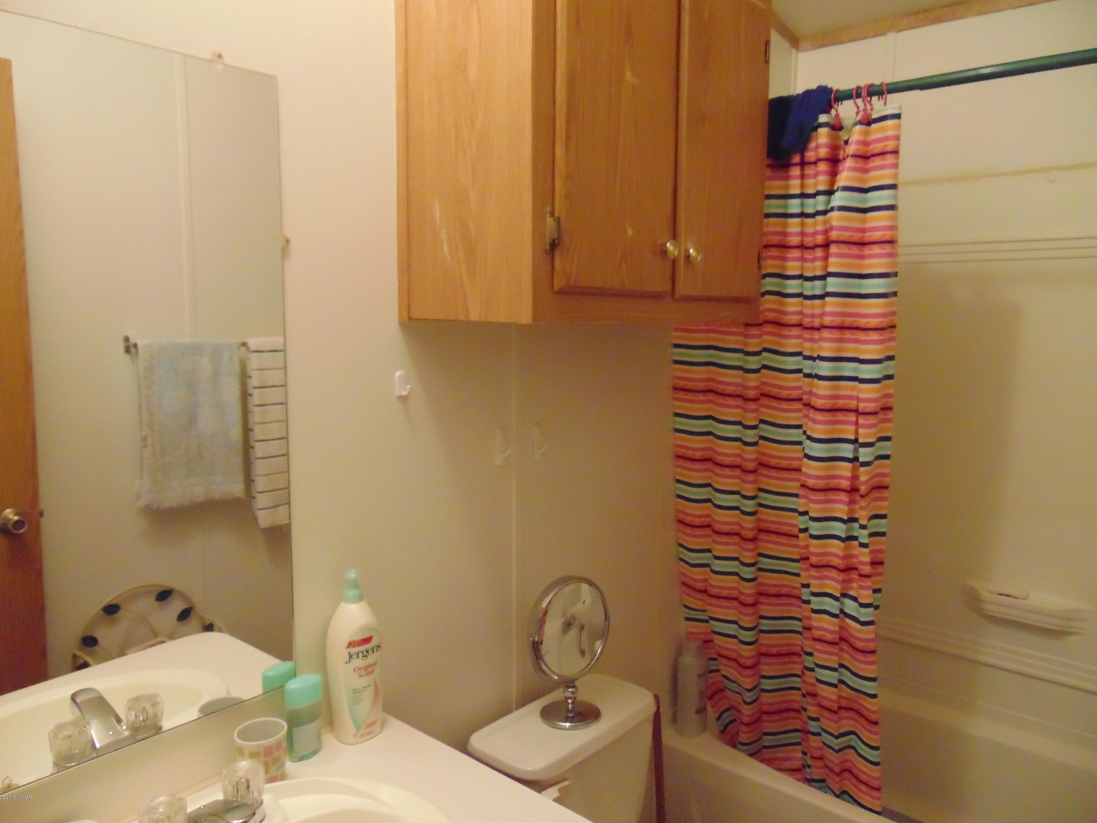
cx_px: 548
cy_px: 412
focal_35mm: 25
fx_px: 792
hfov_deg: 69.4
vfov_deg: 54.9
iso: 640
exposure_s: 1/40
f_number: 3
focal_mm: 4.5
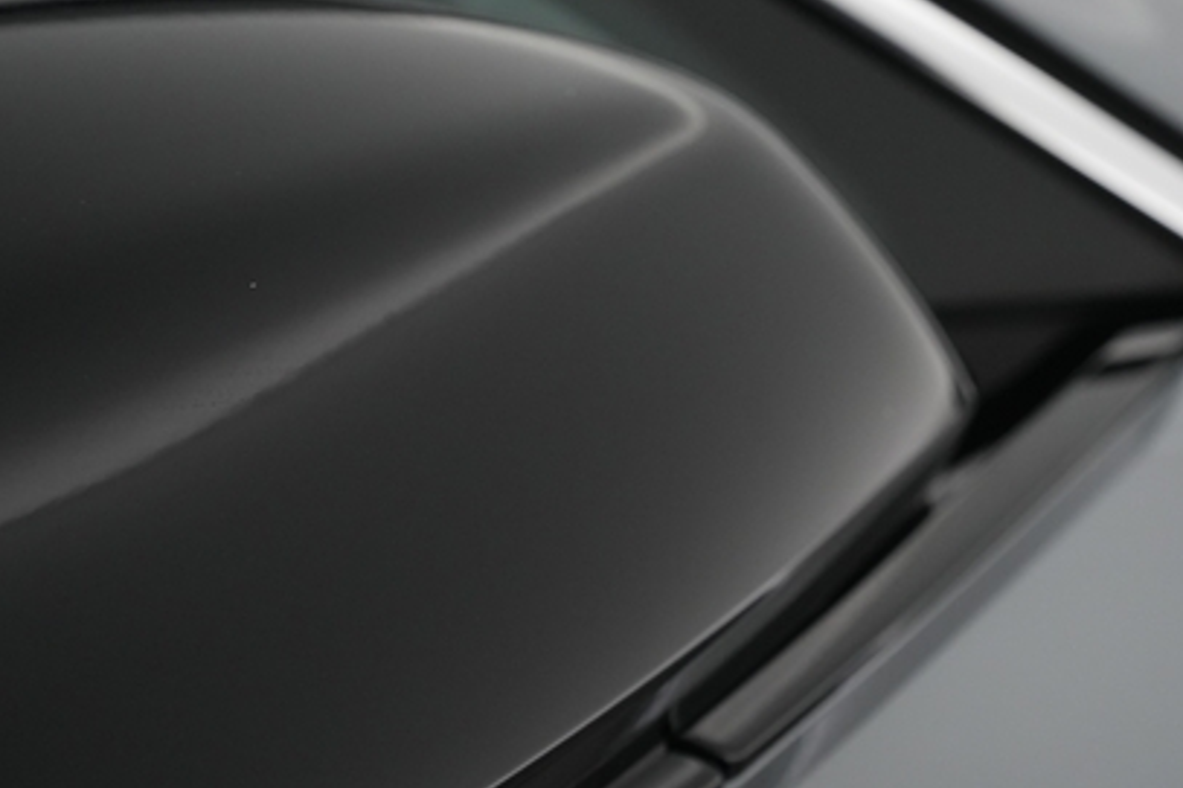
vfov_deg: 30.2
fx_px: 1445
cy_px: 244
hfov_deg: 42.9
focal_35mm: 44
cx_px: 913
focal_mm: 28
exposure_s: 1/100
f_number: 5.6
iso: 3200
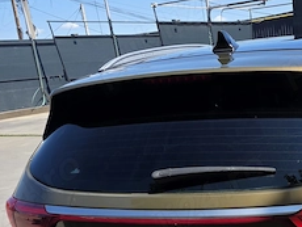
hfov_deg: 30.7
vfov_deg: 23.3
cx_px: 272
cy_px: 234
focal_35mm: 60
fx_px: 524
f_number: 1.7
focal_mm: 6.3
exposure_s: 1/3345
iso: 80
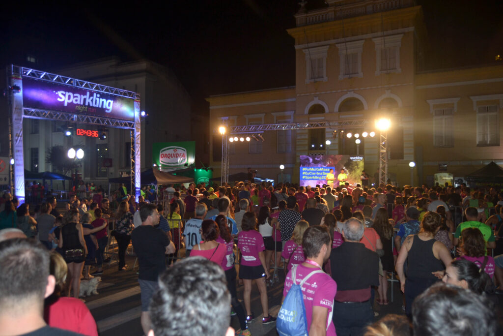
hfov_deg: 67.4
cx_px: 252
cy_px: 168
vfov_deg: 47.9
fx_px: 377
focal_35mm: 27
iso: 400
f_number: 3.5
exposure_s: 1/60
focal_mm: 18
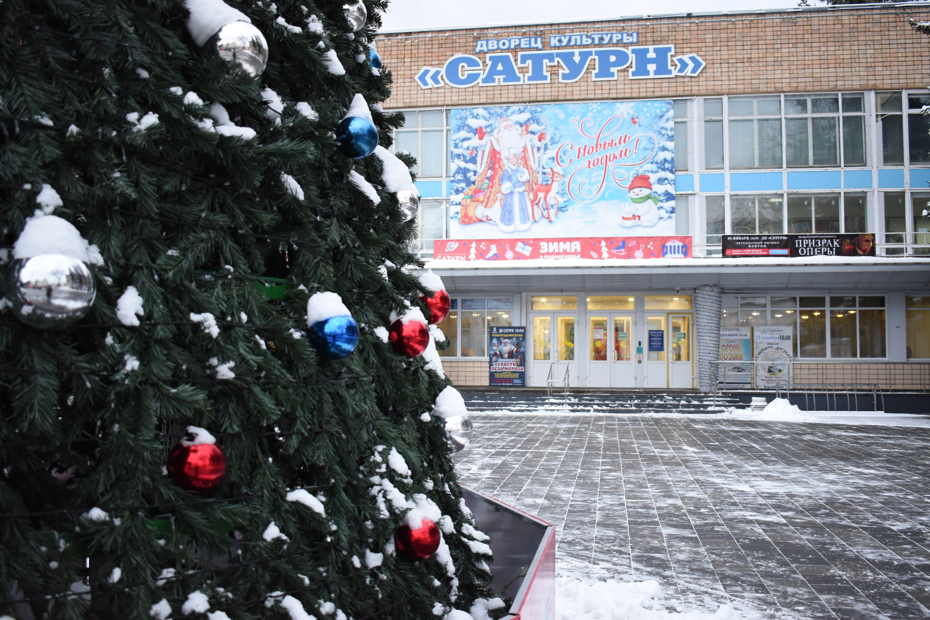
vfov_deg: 38.4
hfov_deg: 55.1
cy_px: 310
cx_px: 465
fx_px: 891
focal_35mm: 34
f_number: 3.8
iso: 800
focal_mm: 23
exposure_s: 1/40
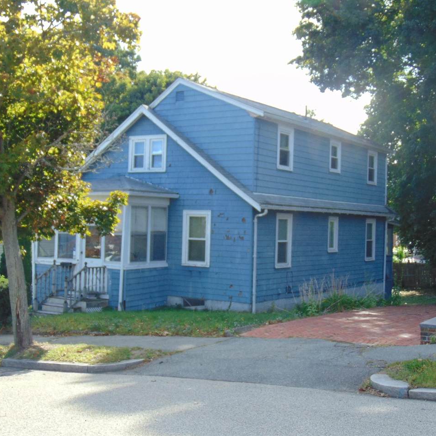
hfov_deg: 34.0
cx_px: 230
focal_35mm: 50
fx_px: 712
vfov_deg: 34.0
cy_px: 220
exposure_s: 1/250
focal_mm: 7.6
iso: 80
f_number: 3.3
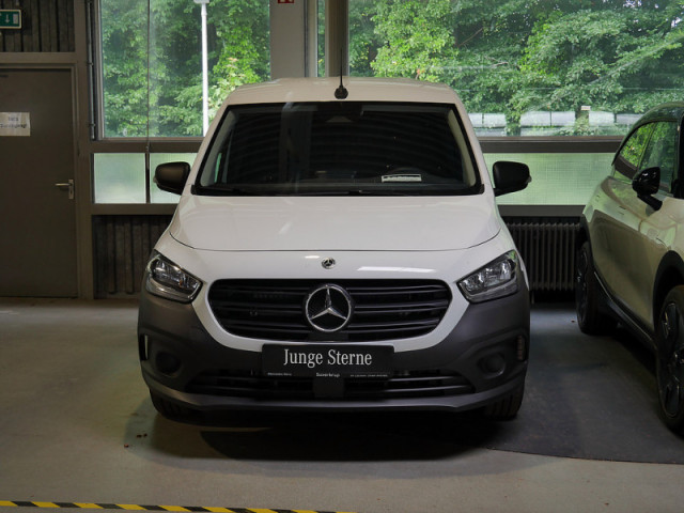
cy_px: 256
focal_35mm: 46
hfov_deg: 41.2
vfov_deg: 31.5
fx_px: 909
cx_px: 342
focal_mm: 23
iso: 200
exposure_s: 1/60
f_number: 4.3
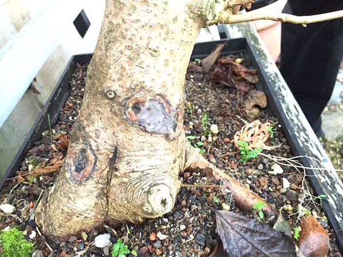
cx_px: 172
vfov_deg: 48.2
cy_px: 128
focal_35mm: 29
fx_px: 287
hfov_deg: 61.7
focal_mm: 4.15
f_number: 2.2
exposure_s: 1/25
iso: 250
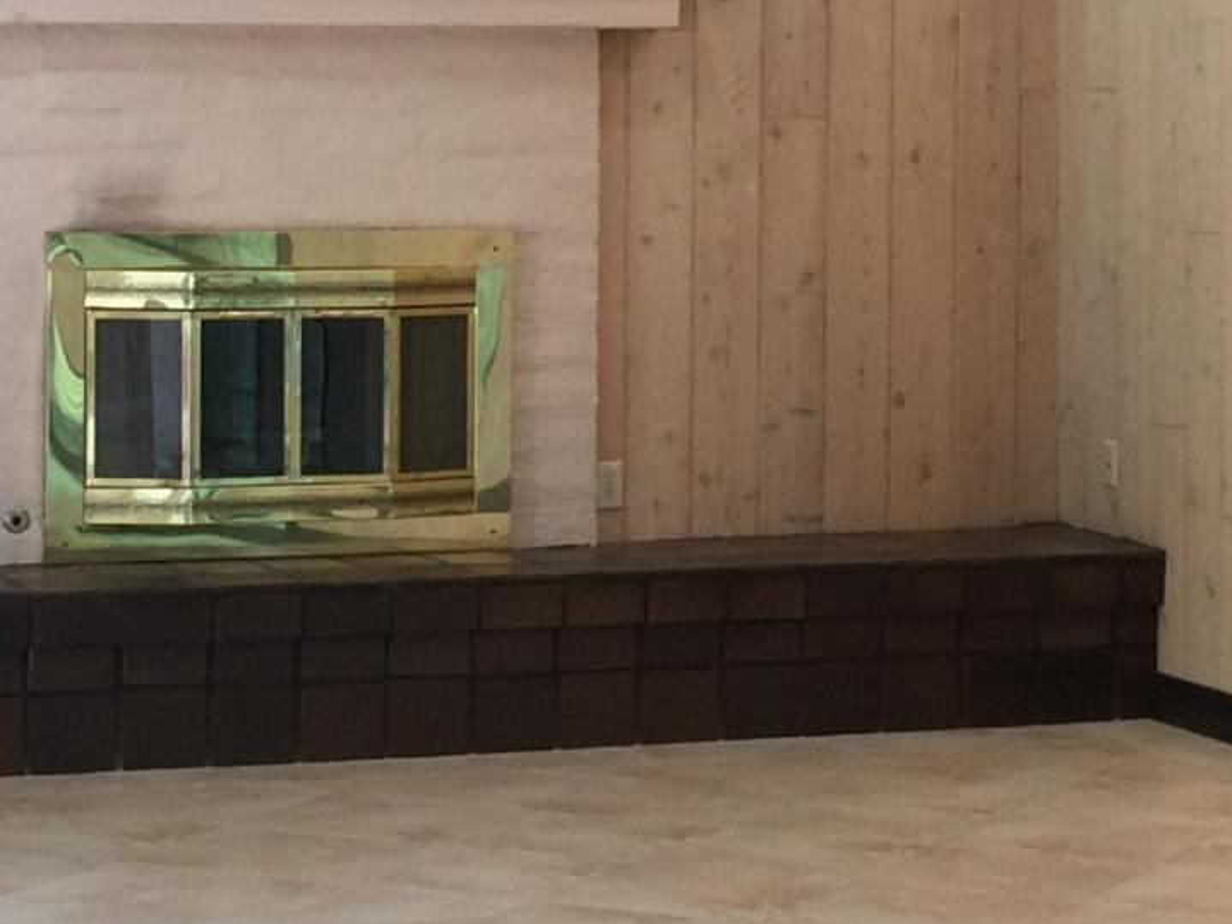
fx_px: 4306
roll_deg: -0.4
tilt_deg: -0.6
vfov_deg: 12.2
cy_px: 171
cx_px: 610
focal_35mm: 121
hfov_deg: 16.3
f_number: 2.2
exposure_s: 1/15
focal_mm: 4.15
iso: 40
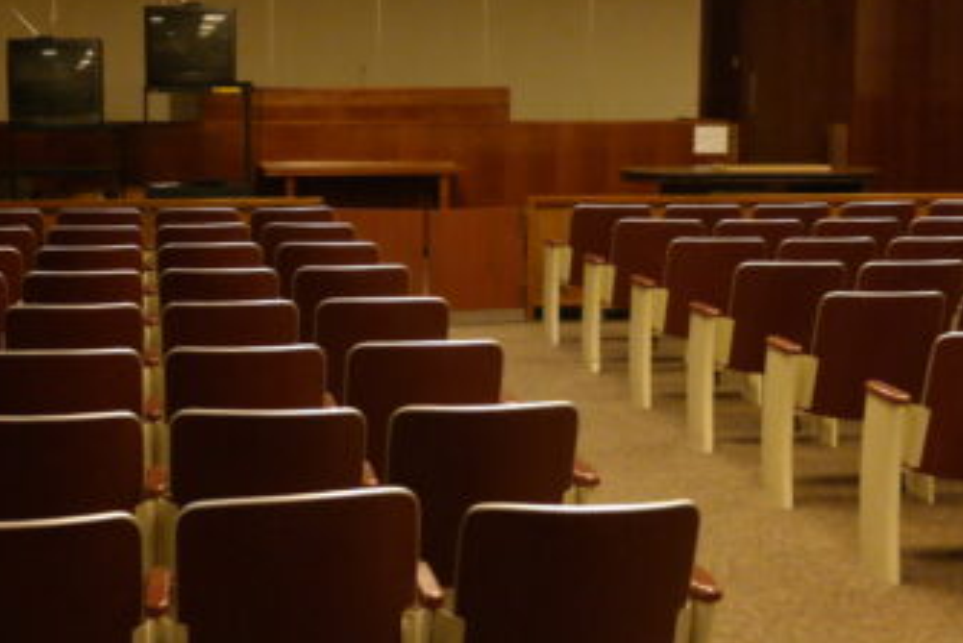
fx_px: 1846
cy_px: 239
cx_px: 435
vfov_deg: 19.7
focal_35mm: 69
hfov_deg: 29.2
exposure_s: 1/40
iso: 1600
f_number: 3.5
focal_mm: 20
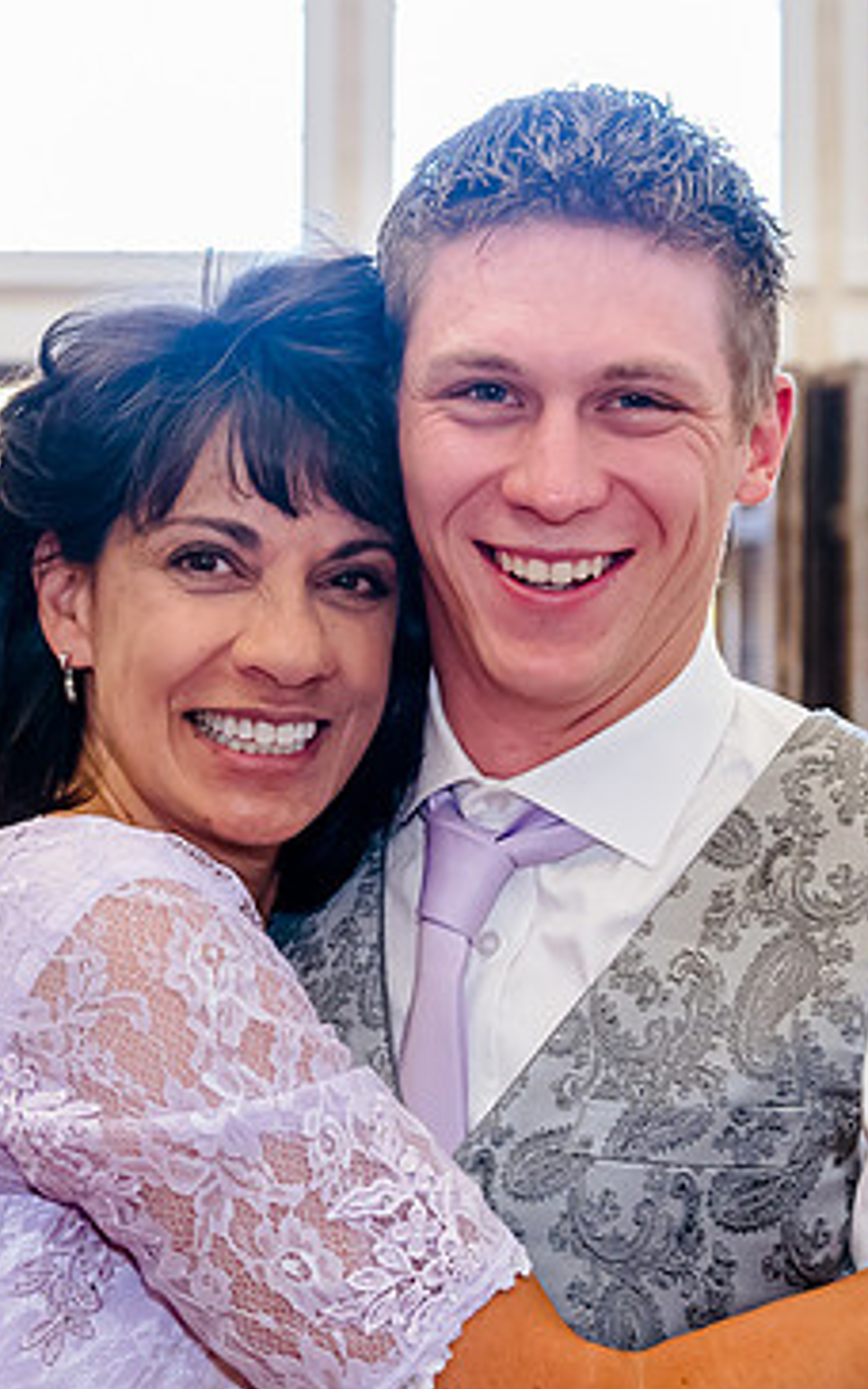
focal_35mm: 84
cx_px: 285
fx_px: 3181
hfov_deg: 15.5
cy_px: 461
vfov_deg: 24.5
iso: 2500
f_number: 4
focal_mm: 35
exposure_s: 1/200
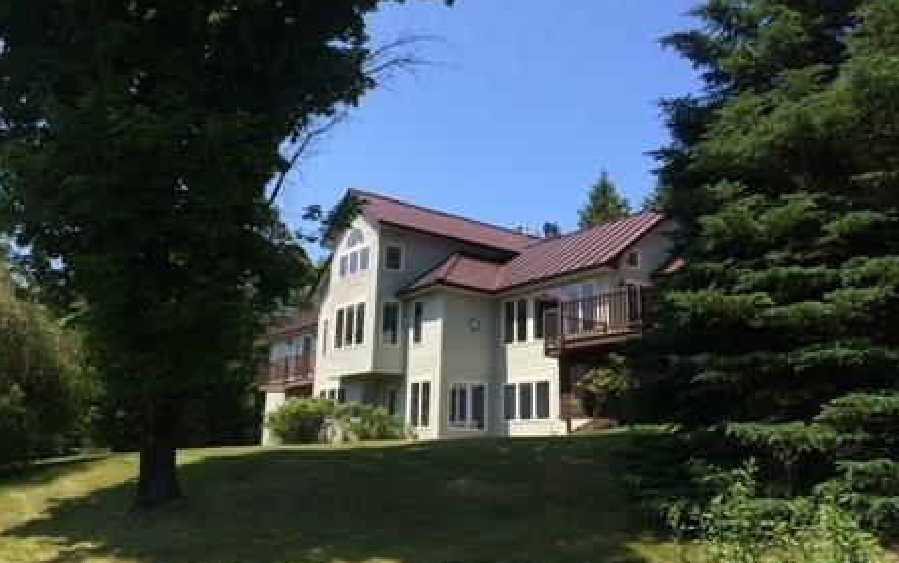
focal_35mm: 31
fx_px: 760
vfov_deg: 40.6
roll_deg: -2.4
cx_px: 447
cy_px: 253
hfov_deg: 61.2
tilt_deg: +15.0
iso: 32
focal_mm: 4.15
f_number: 2.2
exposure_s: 1/1172
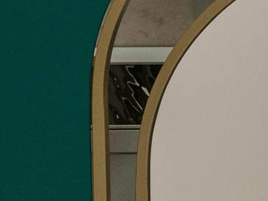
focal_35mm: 229
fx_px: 1774
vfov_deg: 6.4
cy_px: -137
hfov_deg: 7.2
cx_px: 927
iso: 400
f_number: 4.5
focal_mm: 30
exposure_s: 1/160
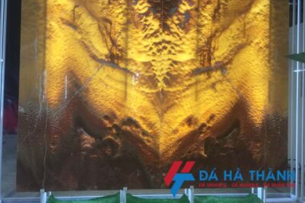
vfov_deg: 42.2
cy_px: 88
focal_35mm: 31
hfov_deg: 60.3
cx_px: 149
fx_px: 263
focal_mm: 4.15
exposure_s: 1/33
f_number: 2.2
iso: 32
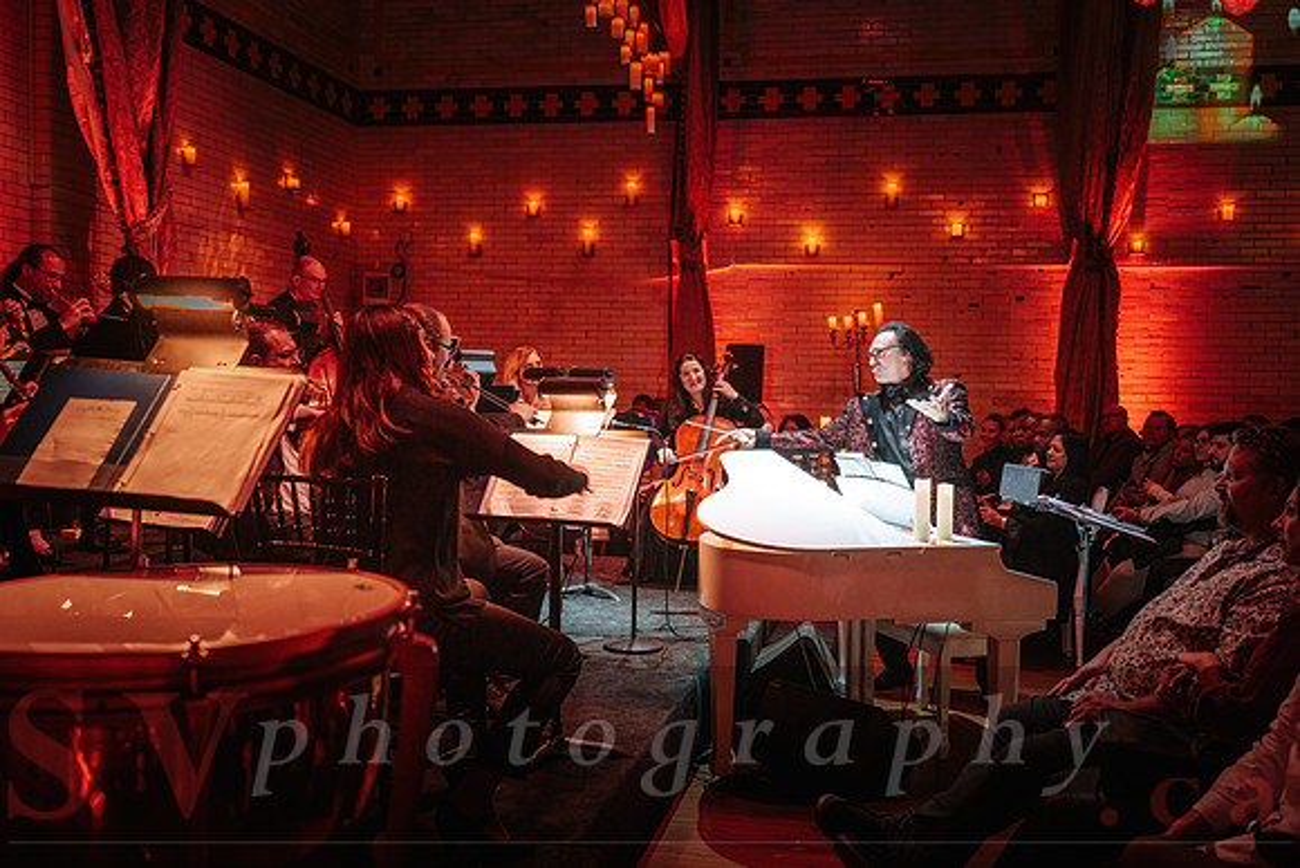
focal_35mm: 35
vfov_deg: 37.9
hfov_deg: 54.4
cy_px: 434
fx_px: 1264
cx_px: 650
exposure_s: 1/60
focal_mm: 35
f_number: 2.8
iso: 1600
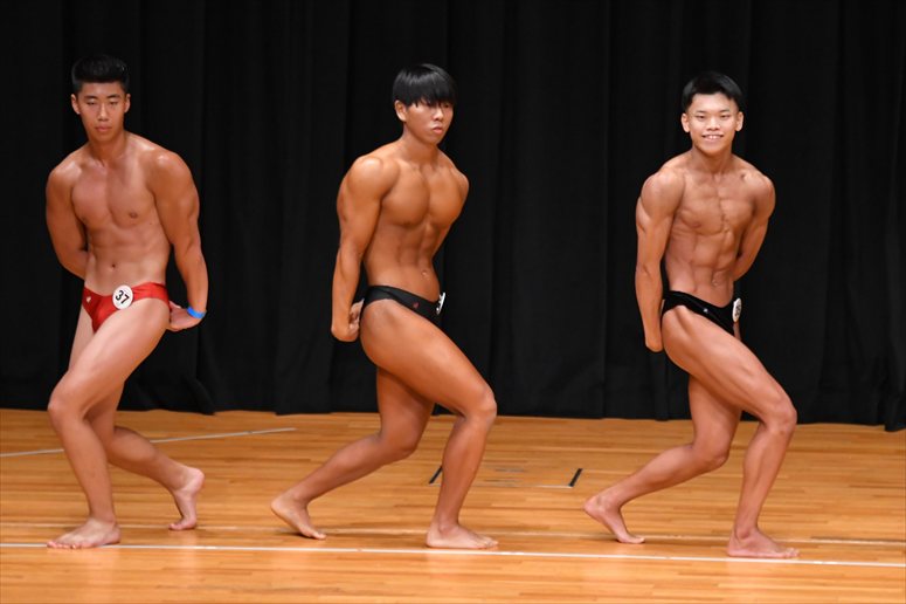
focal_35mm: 300
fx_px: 7546
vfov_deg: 4.6
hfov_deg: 6.9
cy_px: 302
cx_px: 453
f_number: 5.6
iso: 4000
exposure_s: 1/400
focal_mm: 200
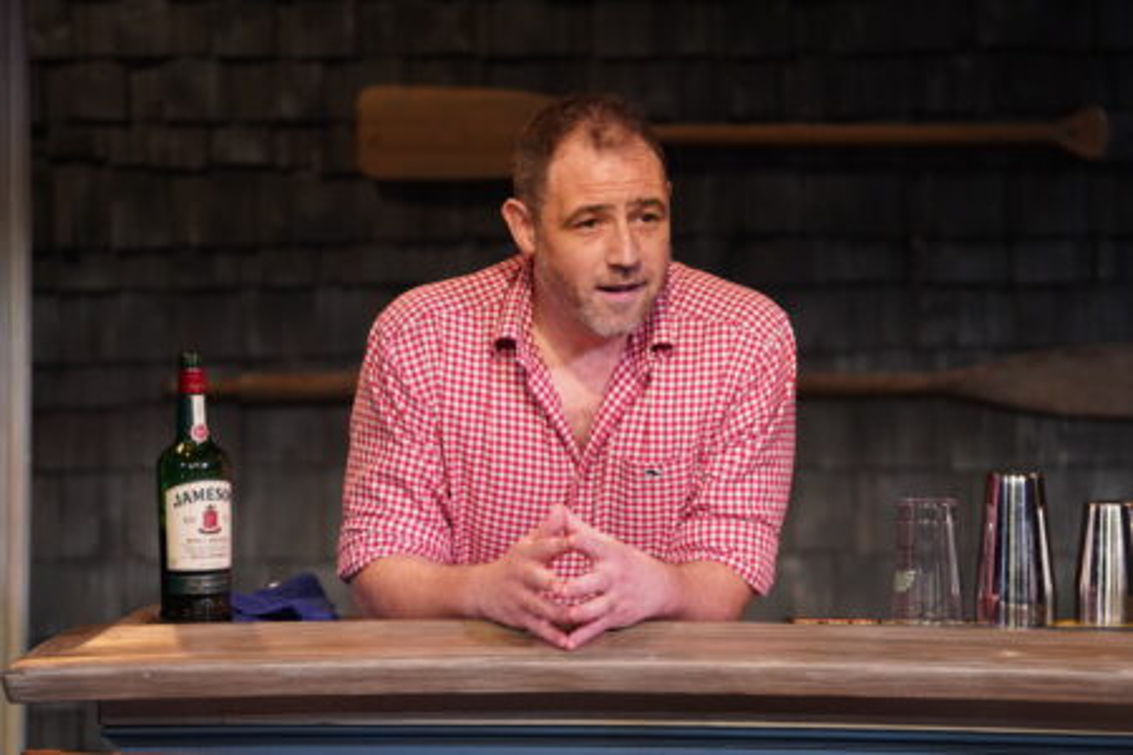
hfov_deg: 12.0
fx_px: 5381
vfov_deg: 8.0
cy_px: 378
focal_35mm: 171
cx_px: 566
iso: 3200
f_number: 4
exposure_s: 1/500
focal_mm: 171
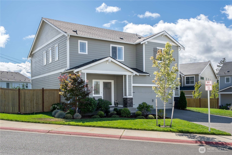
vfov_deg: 53.1
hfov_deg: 73.7
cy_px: 78
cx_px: 116
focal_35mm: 24
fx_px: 155
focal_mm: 24
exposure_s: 1/250
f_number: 7.1
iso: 100
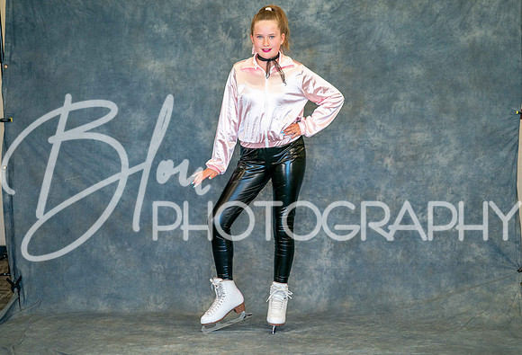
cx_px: 275
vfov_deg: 15.0
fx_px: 1349
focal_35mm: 92
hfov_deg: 21.9
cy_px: 165
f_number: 1.6
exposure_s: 1/250
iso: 500
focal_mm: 85
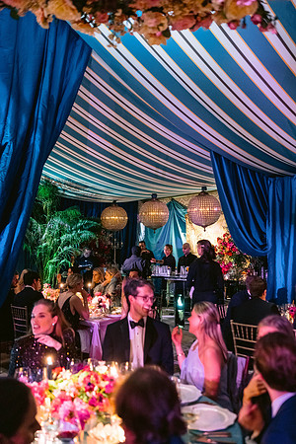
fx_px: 432
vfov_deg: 54.4
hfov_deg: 37.9
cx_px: 148
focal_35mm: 35
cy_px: 222
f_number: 2.2
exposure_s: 1/40
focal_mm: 35
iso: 3200
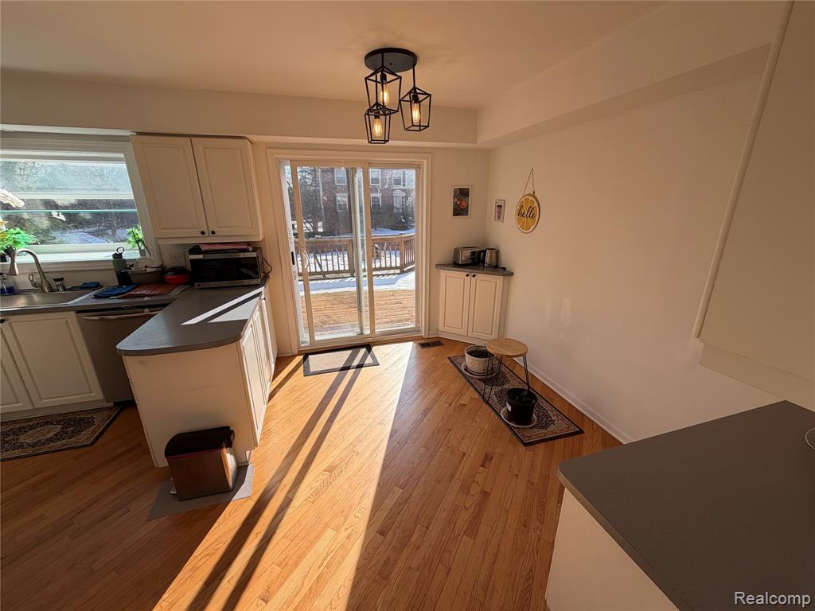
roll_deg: +0.5
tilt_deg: -17.5
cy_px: 306
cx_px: 408
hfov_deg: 102.1
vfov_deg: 85.7
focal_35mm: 14
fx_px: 330
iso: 40
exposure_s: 1/502
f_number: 2.2
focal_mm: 2.22
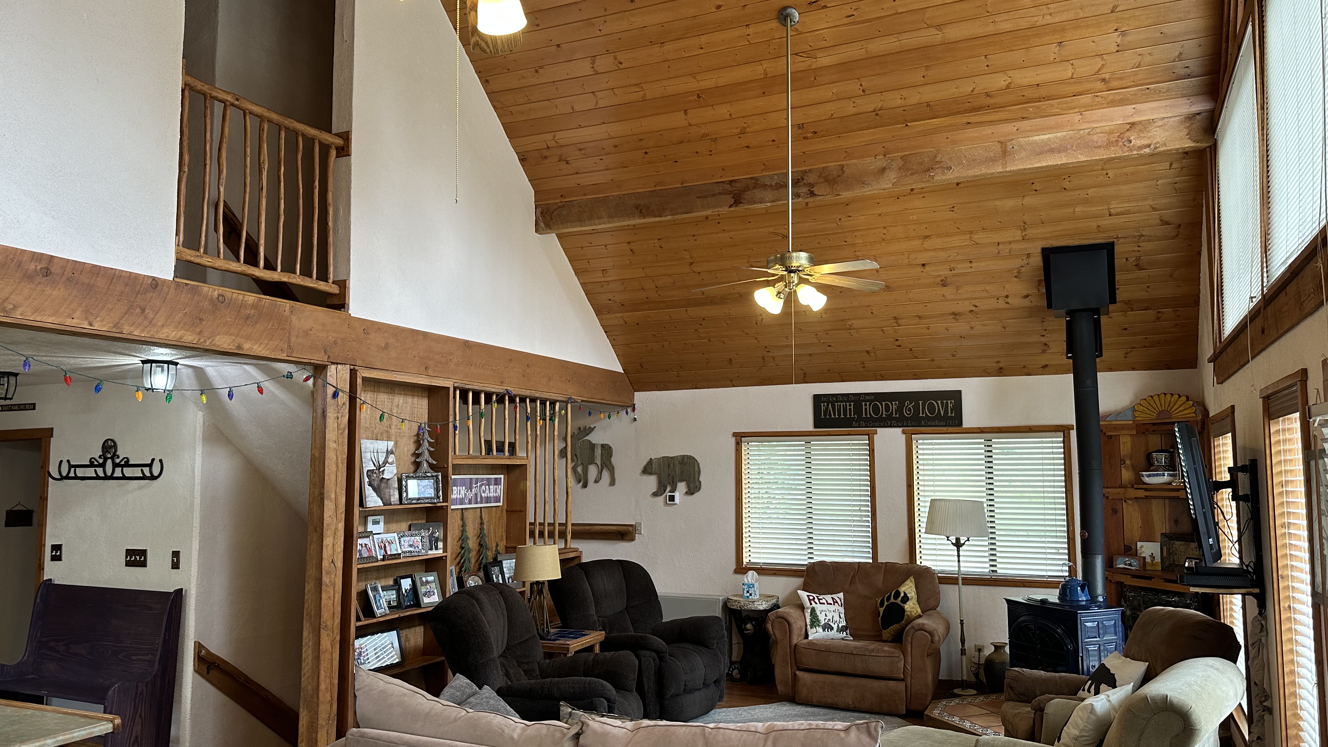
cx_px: 670
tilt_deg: +5.2
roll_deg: -0.2
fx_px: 951
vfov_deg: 42.9
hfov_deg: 69.9
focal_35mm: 27
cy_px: 380
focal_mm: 6.86
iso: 160
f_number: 1.78
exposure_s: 1/120
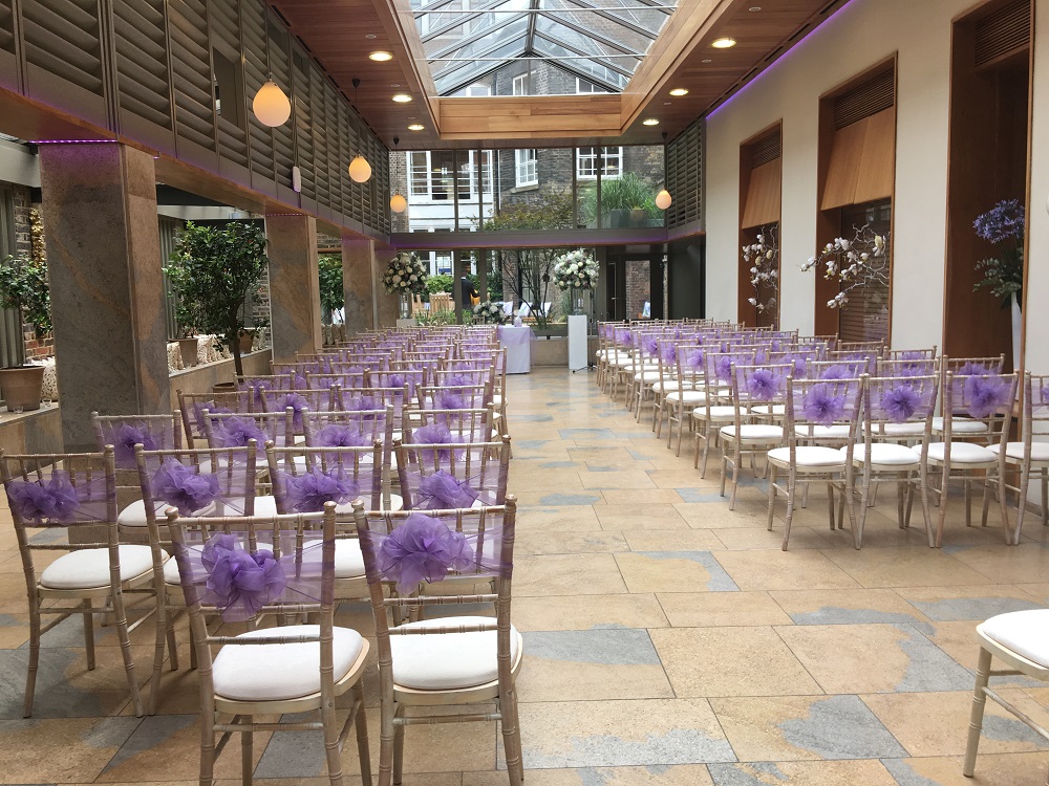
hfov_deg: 61.7
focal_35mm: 29
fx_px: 879
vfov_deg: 48.2
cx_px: 524
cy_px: 393
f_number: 2.2
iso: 25
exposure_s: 1/100
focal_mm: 4.15
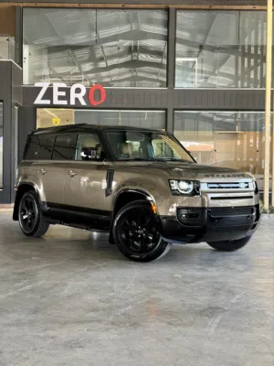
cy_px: 183
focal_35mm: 52
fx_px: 549
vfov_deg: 36.8
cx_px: 137
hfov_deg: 28.0
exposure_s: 1/85
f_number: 1.6
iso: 50
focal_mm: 5.96
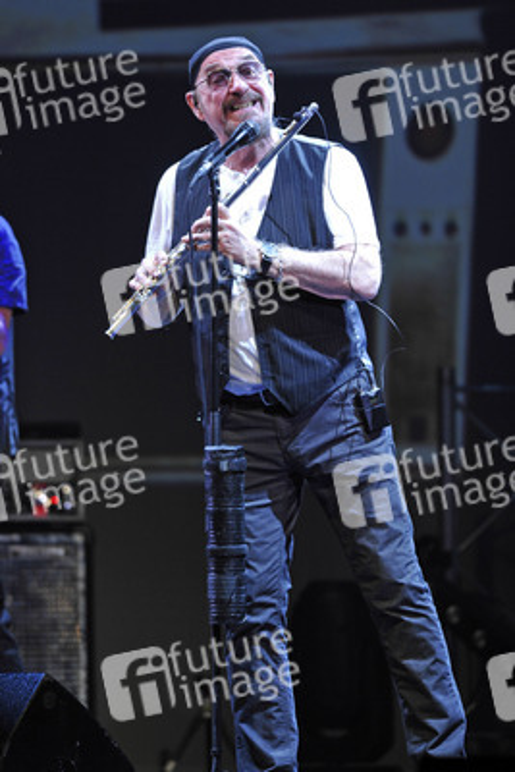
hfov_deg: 2.8
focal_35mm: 500
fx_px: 10719
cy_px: 386
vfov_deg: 4.1
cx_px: 258
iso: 1600
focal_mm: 500
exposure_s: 1/400
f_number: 5.6
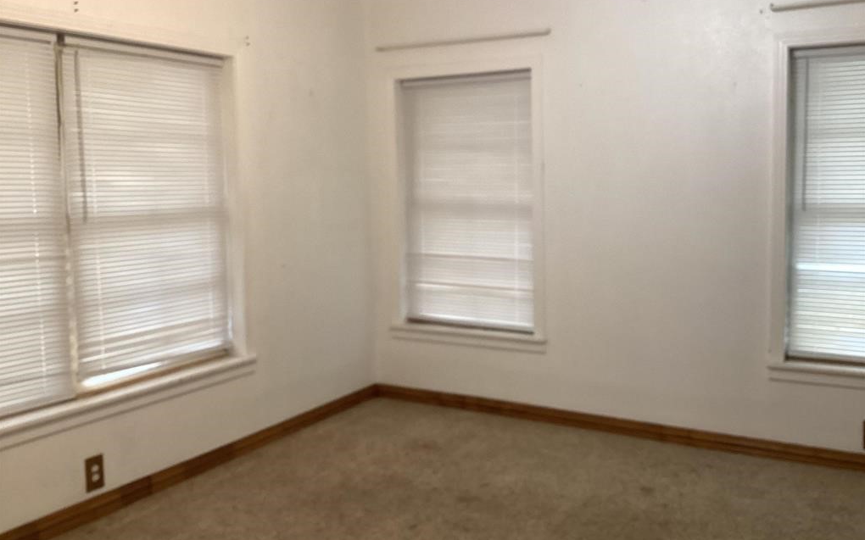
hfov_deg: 58.2
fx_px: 778
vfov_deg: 38.2
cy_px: 231
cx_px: 432
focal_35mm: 33
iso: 160
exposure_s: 1/60
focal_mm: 3.3
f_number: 2.4
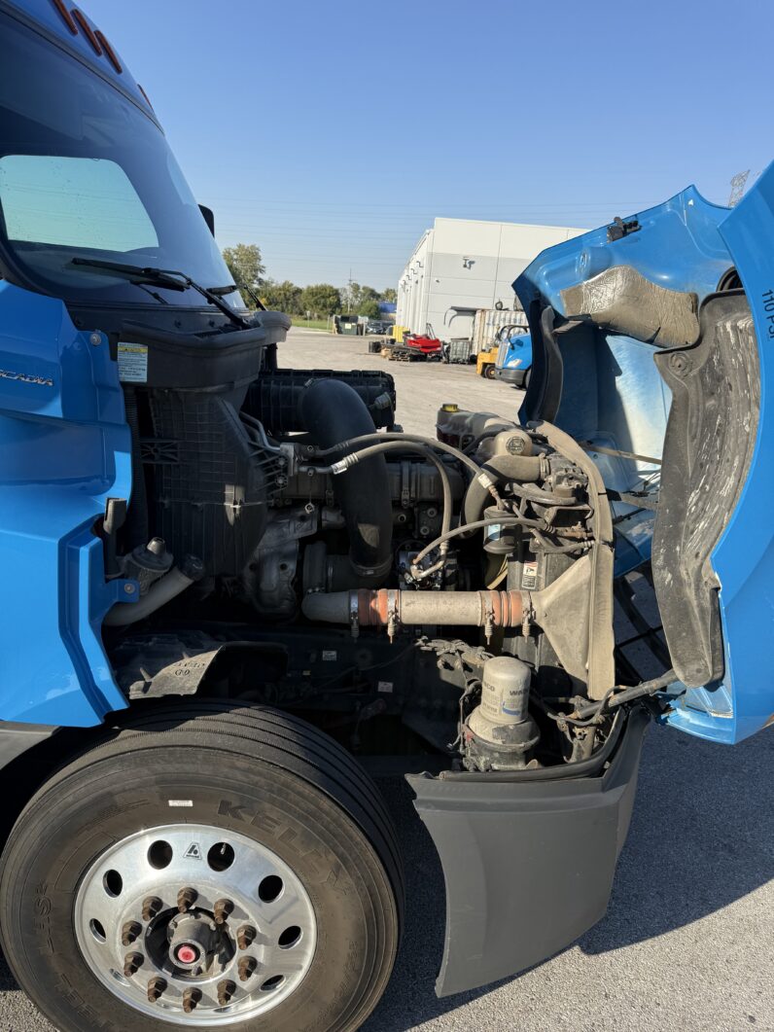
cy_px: 516
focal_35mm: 24
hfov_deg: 56.8
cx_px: 387
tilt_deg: -13.3
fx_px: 715
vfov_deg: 71.6
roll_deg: -5.1
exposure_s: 1/2525
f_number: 1.78
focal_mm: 6.76
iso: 80
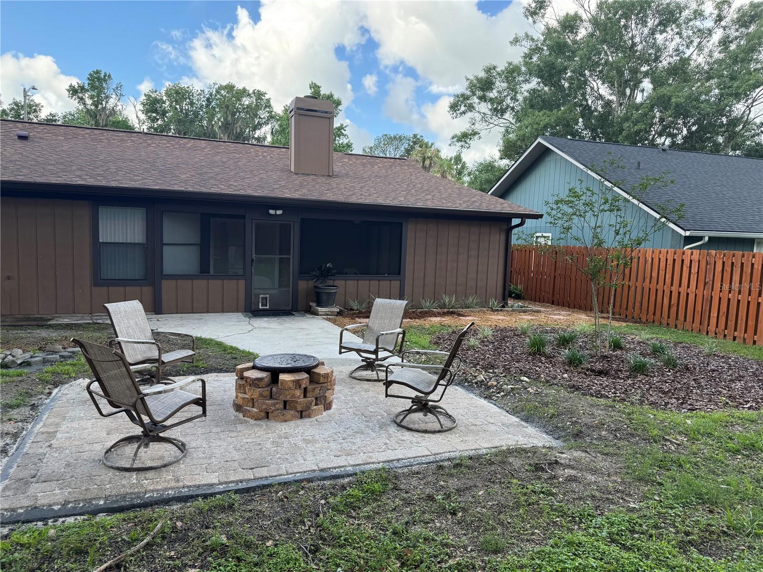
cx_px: 382
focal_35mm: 24
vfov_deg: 56.8
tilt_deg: -5.9
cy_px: 286
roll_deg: -2.1
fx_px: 529
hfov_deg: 71.6
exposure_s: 1/627
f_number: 1.78
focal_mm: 6.76
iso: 80
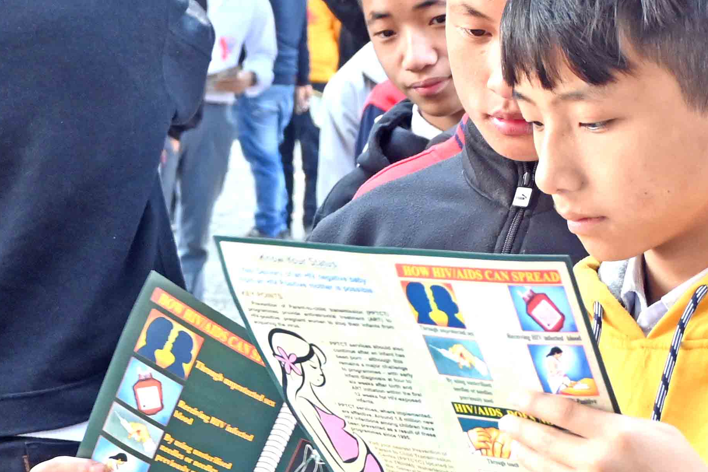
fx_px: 2980
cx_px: -116
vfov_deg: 9.0
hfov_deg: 13.2
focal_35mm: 152
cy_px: 330
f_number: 5
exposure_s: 1/125
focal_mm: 33
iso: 900
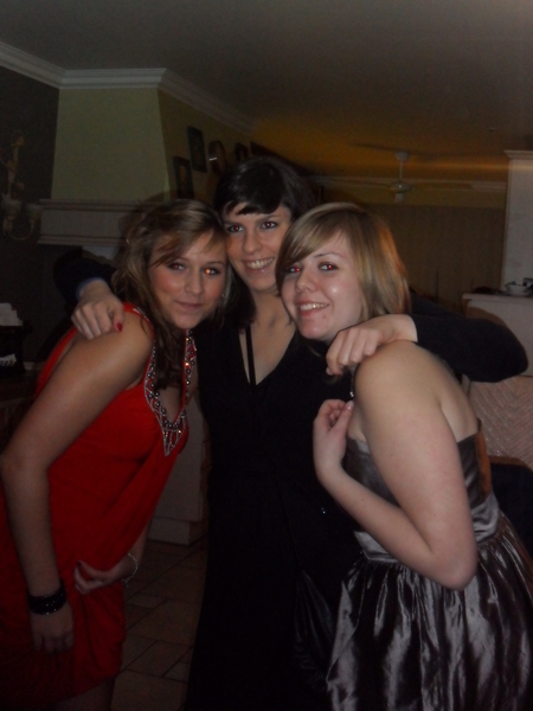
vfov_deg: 42.9
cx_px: 266
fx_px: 903
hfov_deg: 32.9
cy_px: 356
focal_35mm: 44
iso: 400
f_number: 4.5
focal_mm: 7.8
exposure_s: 1/45
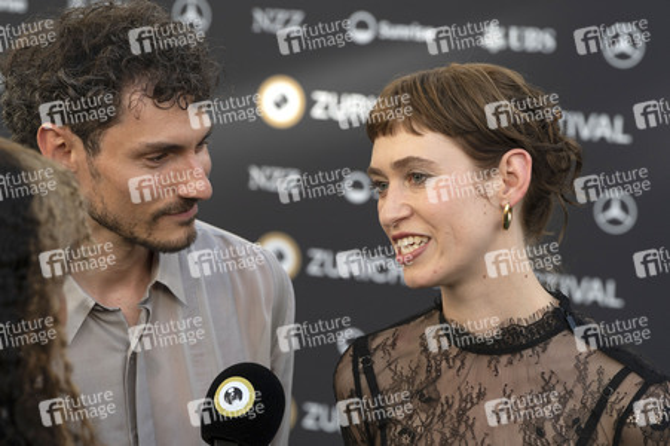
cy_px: 223
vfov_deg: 11.3
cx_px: 335
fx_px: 2250
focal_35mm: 121
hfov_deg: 16.9
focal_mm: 121
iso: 400
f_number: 6.3
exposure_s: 1/200
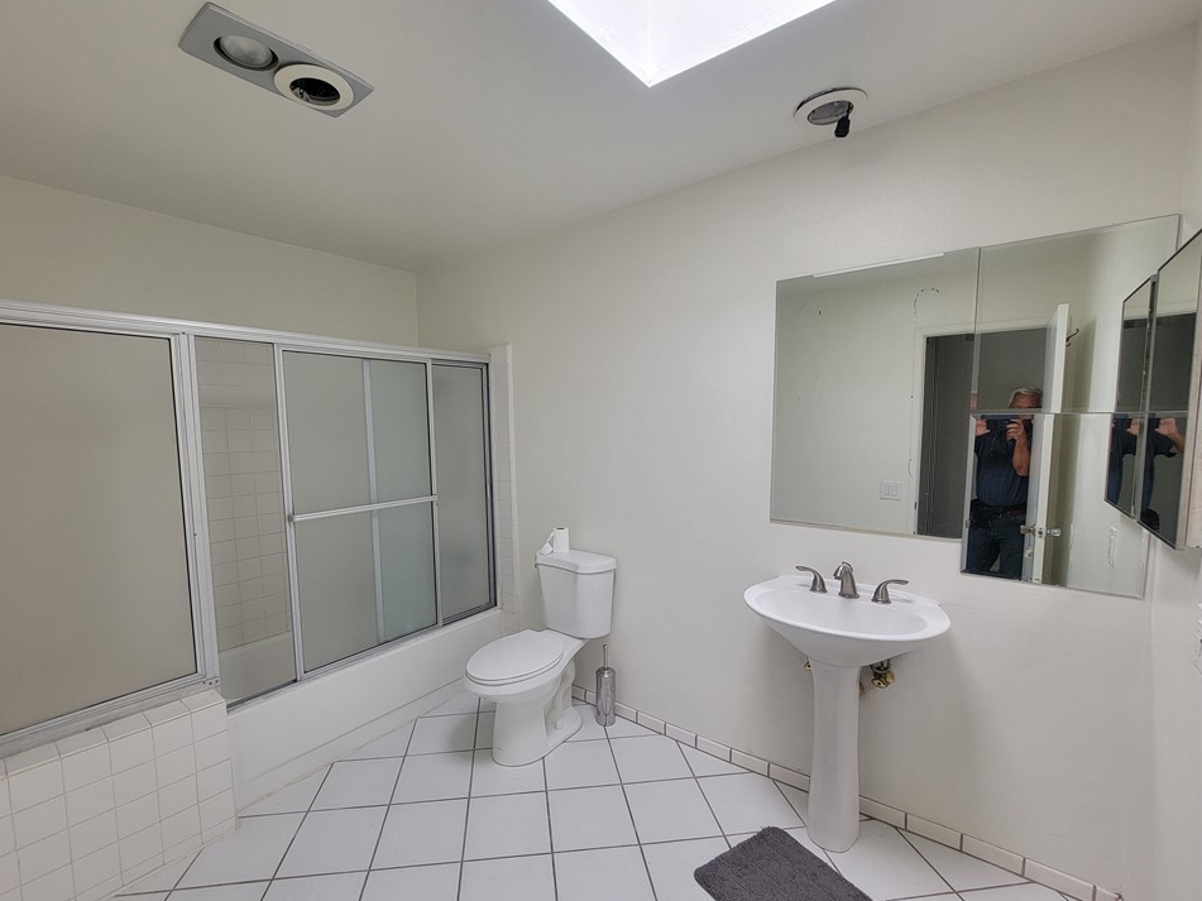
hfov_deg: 101.9
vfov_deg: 85.6
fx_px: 486
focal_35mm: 14
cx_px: 561
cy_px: 469
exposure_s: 1/120
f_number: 2.2
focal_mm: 2.2
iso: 80
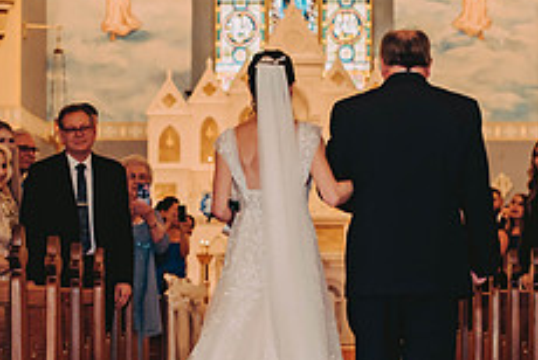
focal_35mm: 126
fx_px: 1885
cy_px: 268
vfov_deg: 10.9
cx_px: 229
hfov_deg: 16.2
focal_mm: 50
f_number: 2.8
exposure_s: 1/125
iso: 800
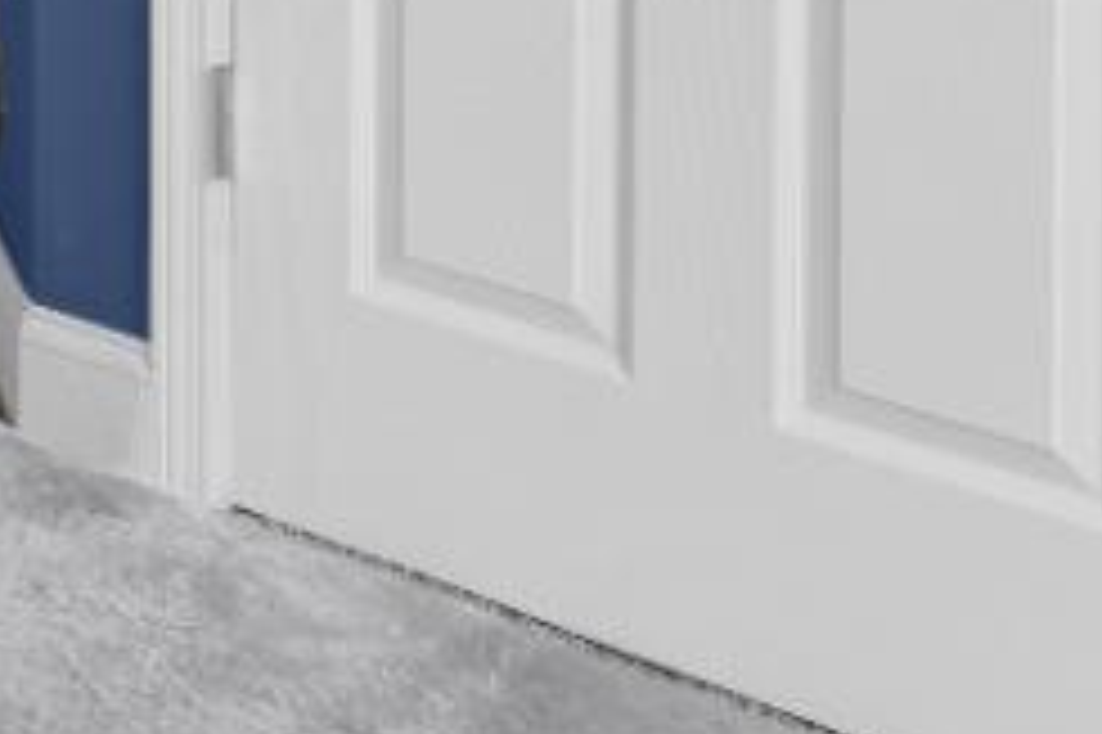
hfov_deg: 18.3
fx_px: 2814
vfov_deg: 12.5
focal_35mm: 92
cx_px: -778
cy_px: -880
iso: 320
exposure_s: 1/30
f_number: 6.4
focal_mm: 10
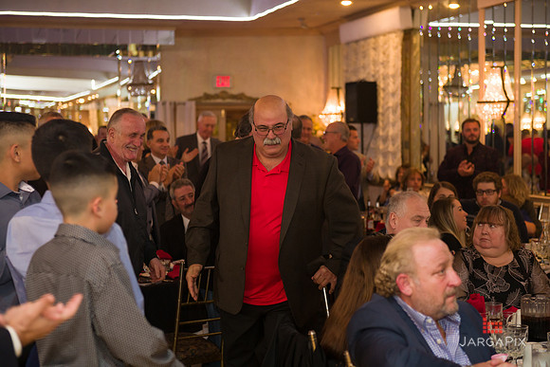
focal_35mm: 70
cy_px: 184
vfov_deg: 19.5
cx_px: 275
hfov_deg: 28.8
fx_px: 1070
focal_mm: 70
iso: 1000
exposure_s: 1/125
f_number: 3.2
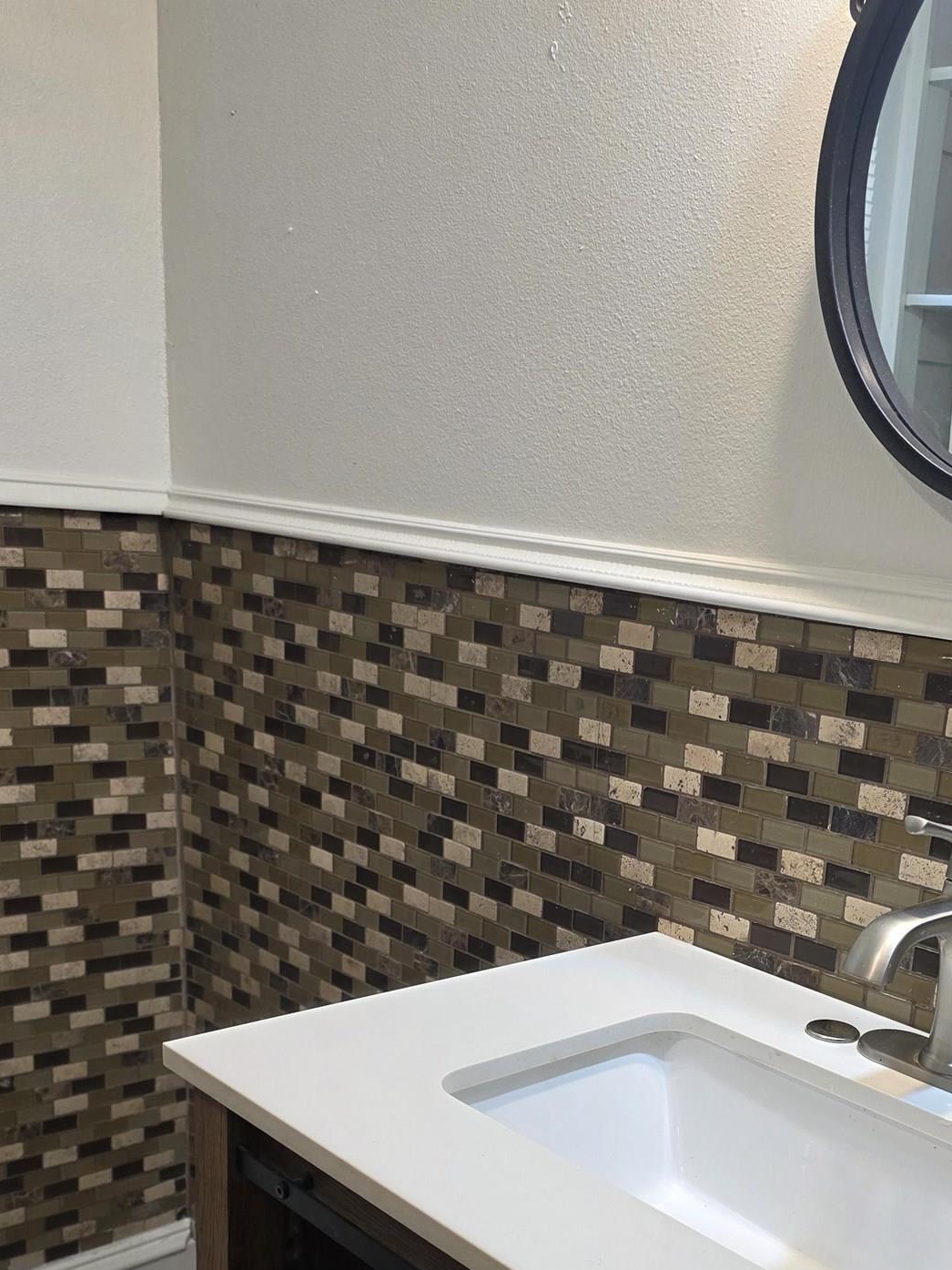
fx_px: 1394
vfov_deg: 47.2
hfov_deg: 37.2
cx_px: 657
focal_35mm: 38
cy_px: 947
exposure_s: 1/120
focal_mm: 6.3
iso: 200
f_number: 1.7
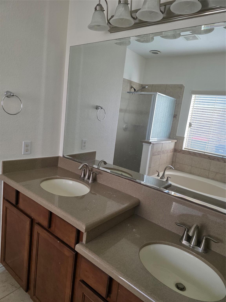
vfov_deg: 73.9
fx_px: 200
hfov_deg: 58.9
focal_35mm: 23
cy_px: 151
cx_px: 113
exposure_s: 1/120
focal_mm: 6.3
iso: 160
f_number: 1.7
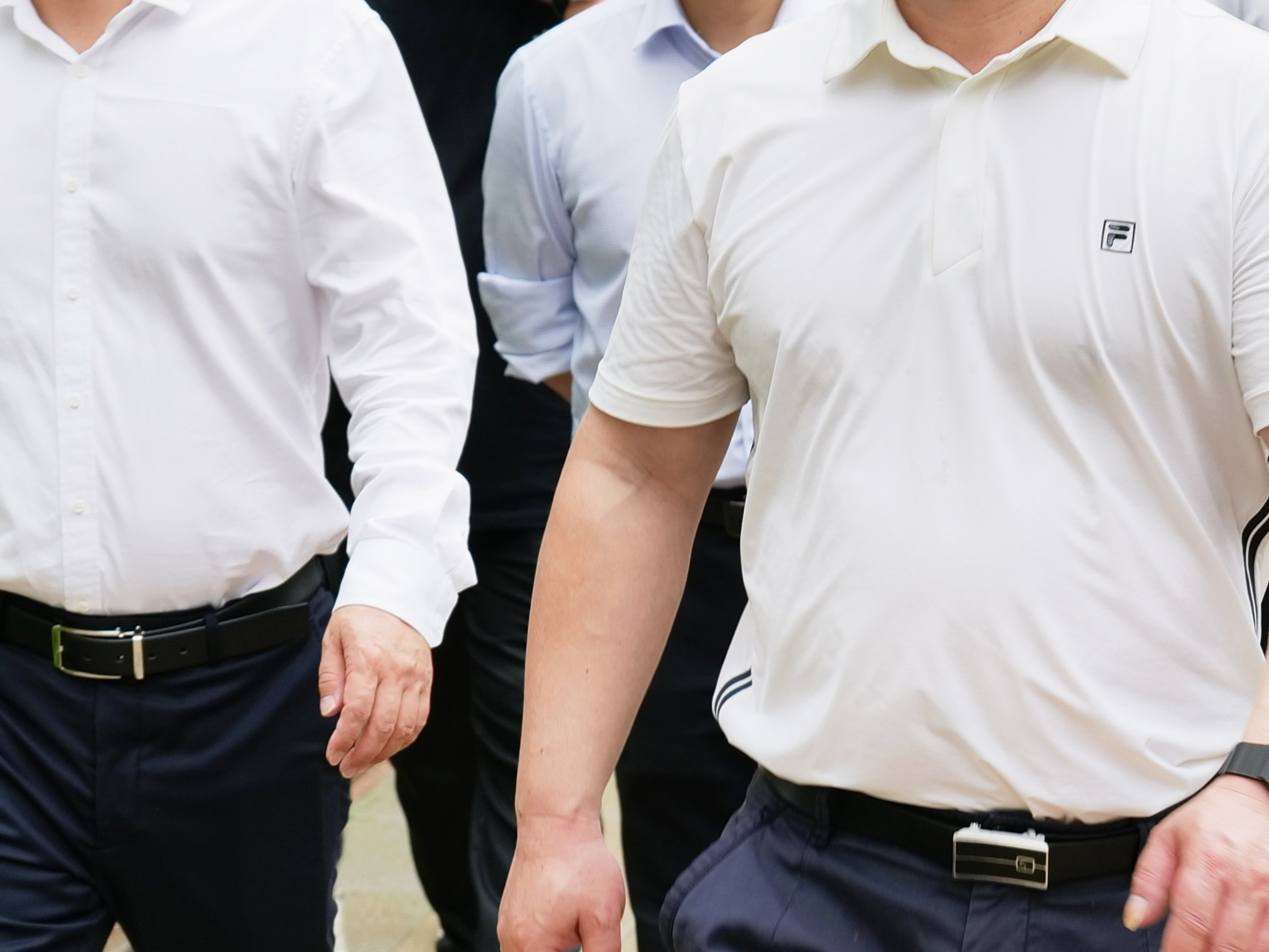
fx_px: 5829
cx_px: 1034
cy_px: 203
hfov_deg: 12.4
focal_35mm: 159
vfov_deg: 9.3
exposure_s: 1/100
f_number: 6.3
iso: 200
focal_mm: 56
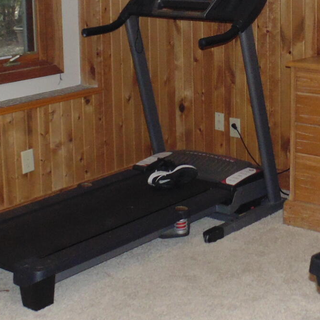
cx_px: 229
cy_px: 58
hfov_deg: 22.9
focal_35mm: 75
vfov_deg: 22.7
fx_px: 784
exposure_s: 1/30
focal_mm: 4
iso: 200
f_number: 3.1
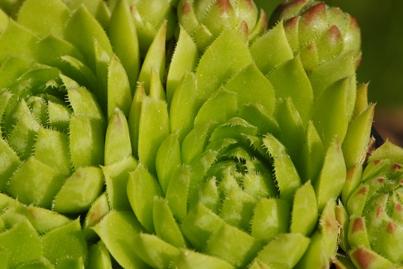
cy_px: 103
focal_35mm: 179
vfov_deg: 7.7
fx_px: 2002
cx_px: 155
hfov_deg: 11.5
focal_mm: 85
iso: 100
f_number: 14
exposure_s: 1/125
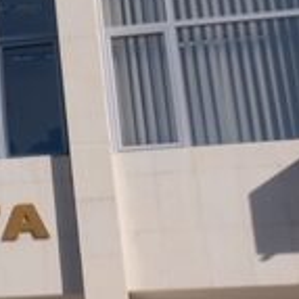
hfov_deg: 11.9
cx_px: -286
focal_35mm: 132
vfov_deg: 13.0
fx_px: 1290
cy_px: -33
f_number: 13
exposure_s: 1/400
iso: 400
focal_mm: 21.1
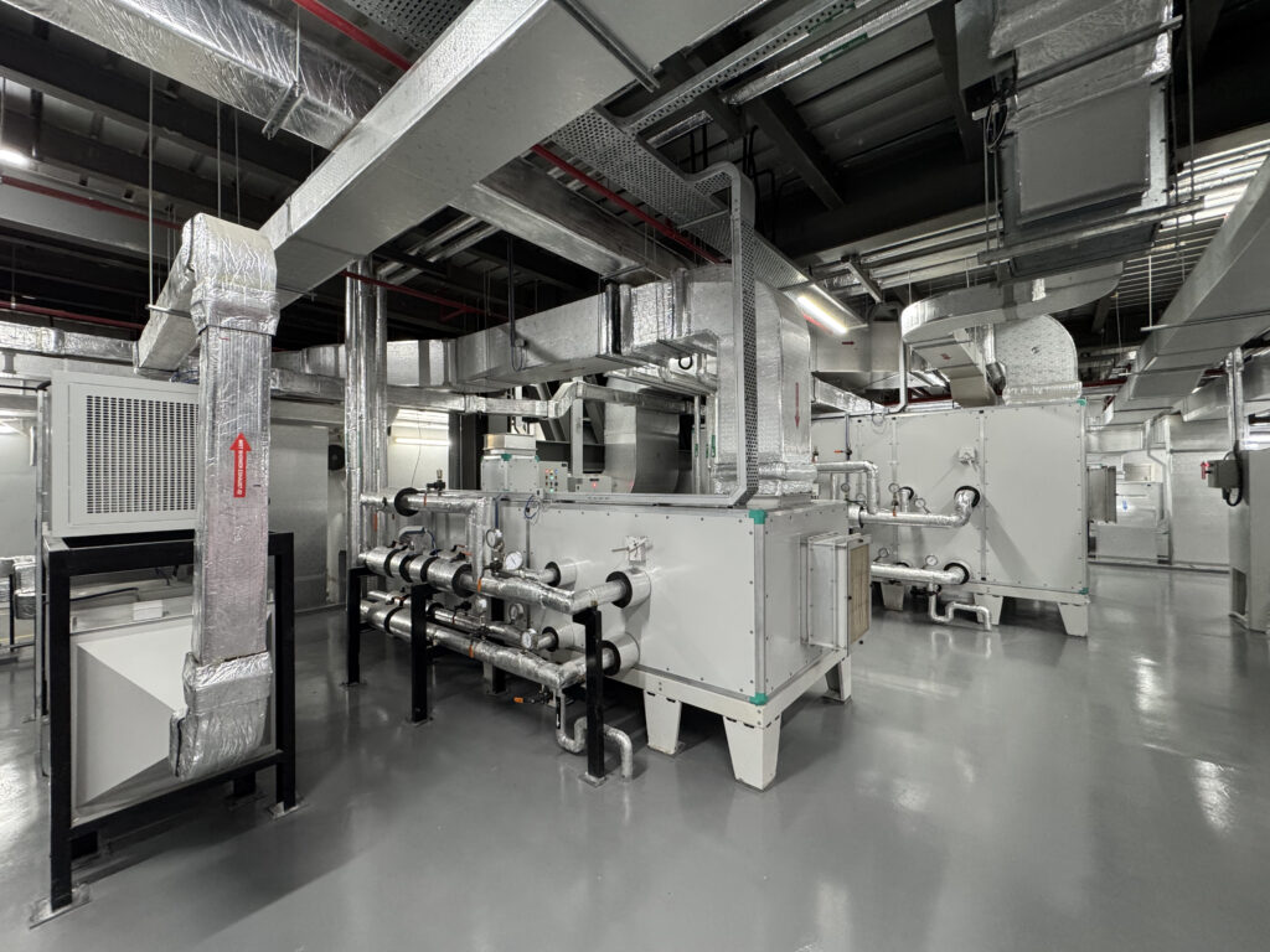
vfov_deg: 85.7
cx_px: 635
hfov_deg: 102.1
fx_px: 514
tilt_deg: +0.3
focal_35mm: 14
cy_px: 476
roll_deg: +0.7
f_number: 2.2
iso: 250
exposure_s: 1/50
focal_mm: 2.22
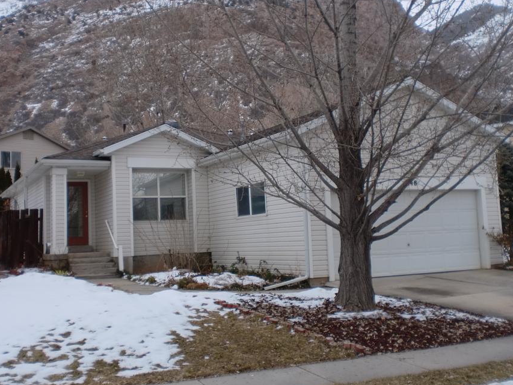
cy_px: 179
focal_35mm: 42
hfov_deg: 44.8
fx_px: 623
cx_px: 247
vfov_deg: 34.3
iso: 64
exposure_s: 1/160
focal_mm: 6.3
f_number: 3.1
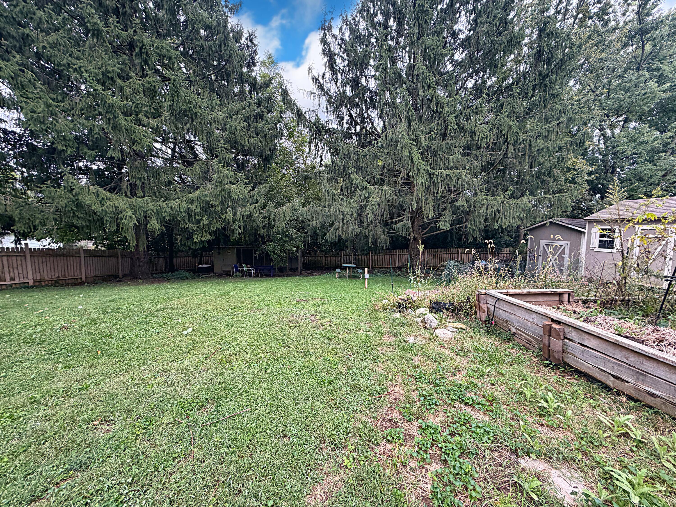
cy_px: 254
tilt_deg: -6.3
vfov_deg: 85.7
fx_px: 273
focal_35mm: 14
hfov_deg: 102.1
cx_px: 338
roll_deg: -0.3
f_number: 2.2
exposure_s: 1/121
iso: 125
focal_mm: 2.22
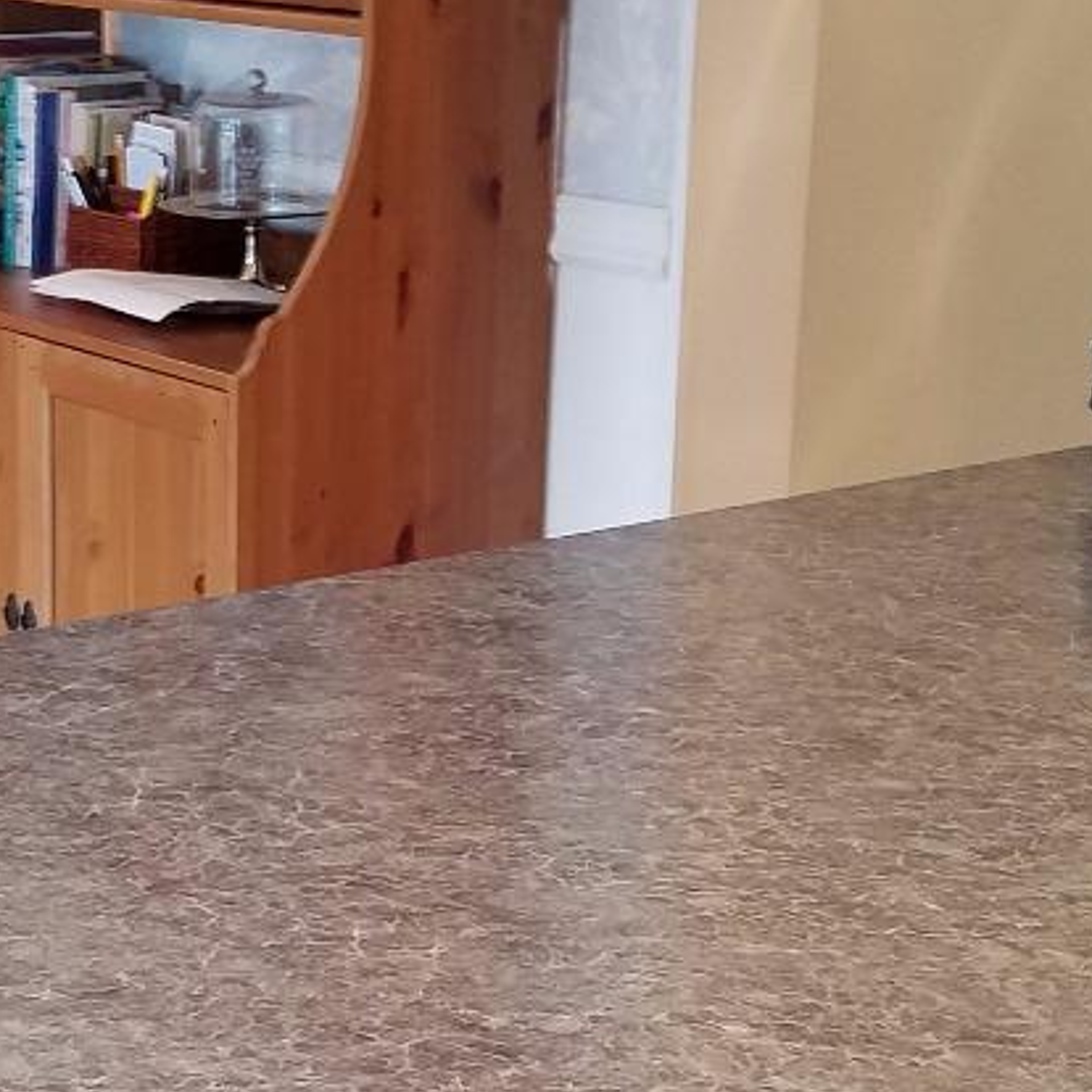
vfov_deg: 21.6
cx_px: 282
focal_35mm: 80
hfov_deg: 21.5
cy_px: 641
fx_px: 2855
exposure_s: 1/24
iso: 160
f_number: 1.7
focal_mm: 4.2
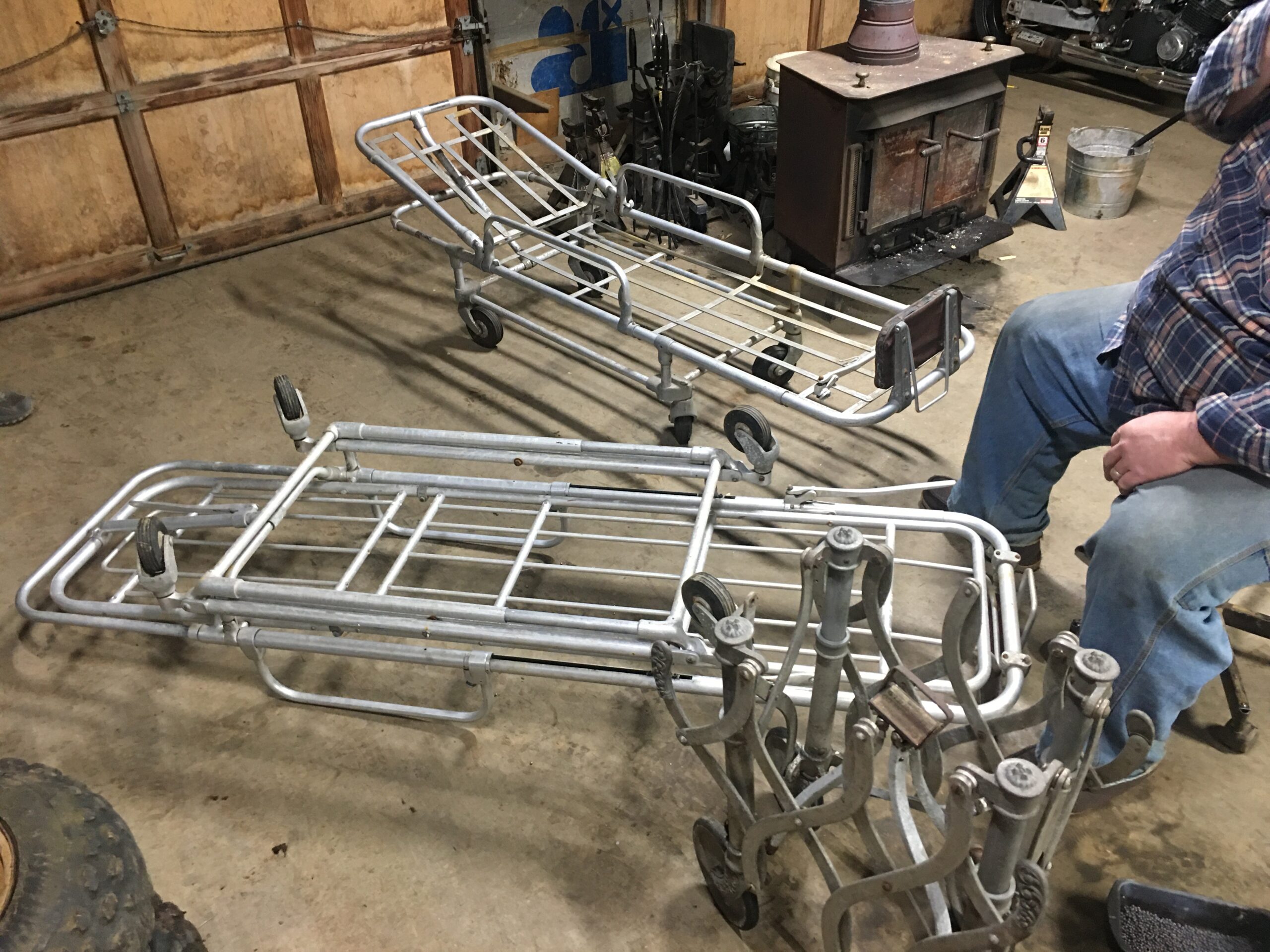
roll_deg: +0.4
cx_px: 635
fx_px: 1064
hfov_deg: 61.7
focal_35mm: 29
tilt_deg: -35.5
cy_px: 476
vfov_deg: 48.2
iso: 80
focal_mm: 4.15
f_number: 2.2
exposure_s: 1/8
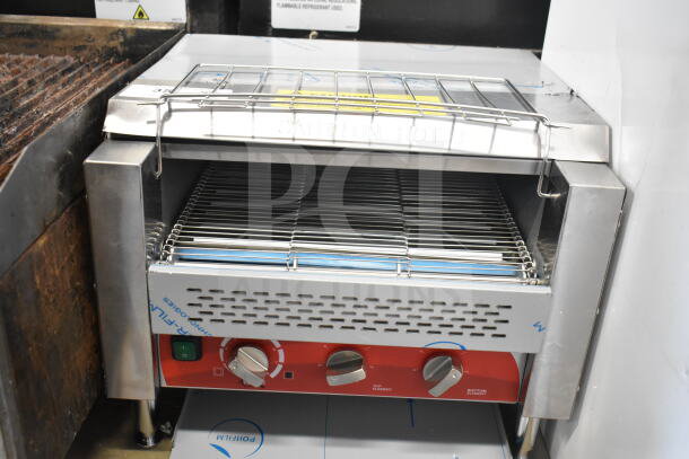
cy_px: 230
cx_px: 344
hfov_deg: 51.3
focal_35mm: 38
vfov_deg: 35.5
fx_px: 718
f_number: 4
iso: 2800
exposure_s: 1/40
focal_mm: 25
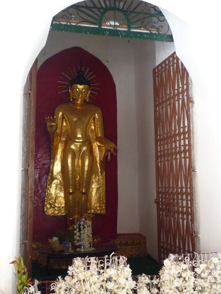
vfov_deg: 50.1
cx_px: 110
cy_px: 147
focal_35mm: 37
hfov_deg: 38.7
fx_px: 315
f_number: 2.8
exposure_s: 1/30
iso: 400
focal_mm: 4.5
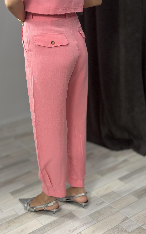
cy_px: 117
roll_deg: +2.2
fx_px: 325
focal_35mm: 51
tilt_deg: -21.6
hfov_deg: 25.3
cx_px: 59
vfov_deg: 39.6
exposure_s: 1/100
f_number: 1.78
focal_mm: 6.86
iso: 100
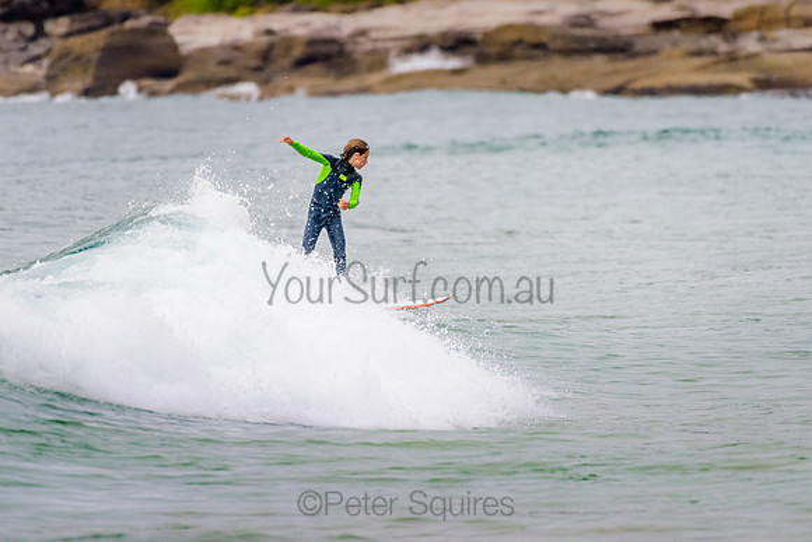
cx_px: 378
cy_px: 210
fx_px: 13828
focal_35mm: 613
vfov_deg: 2.2
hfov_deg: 3.4
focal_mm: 500
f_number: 5.6
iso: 640
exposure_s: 1/800
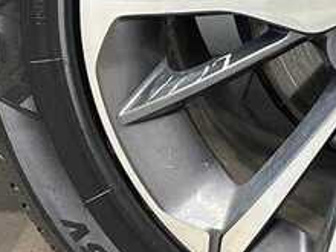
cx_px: 412
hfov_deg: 18.8
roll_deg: +0.5
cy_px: -34
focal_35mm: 98
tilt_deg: -16.5
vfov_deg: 14.7
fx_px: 951
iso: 400
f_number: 1.78
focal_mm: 6.86
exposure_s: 1/50
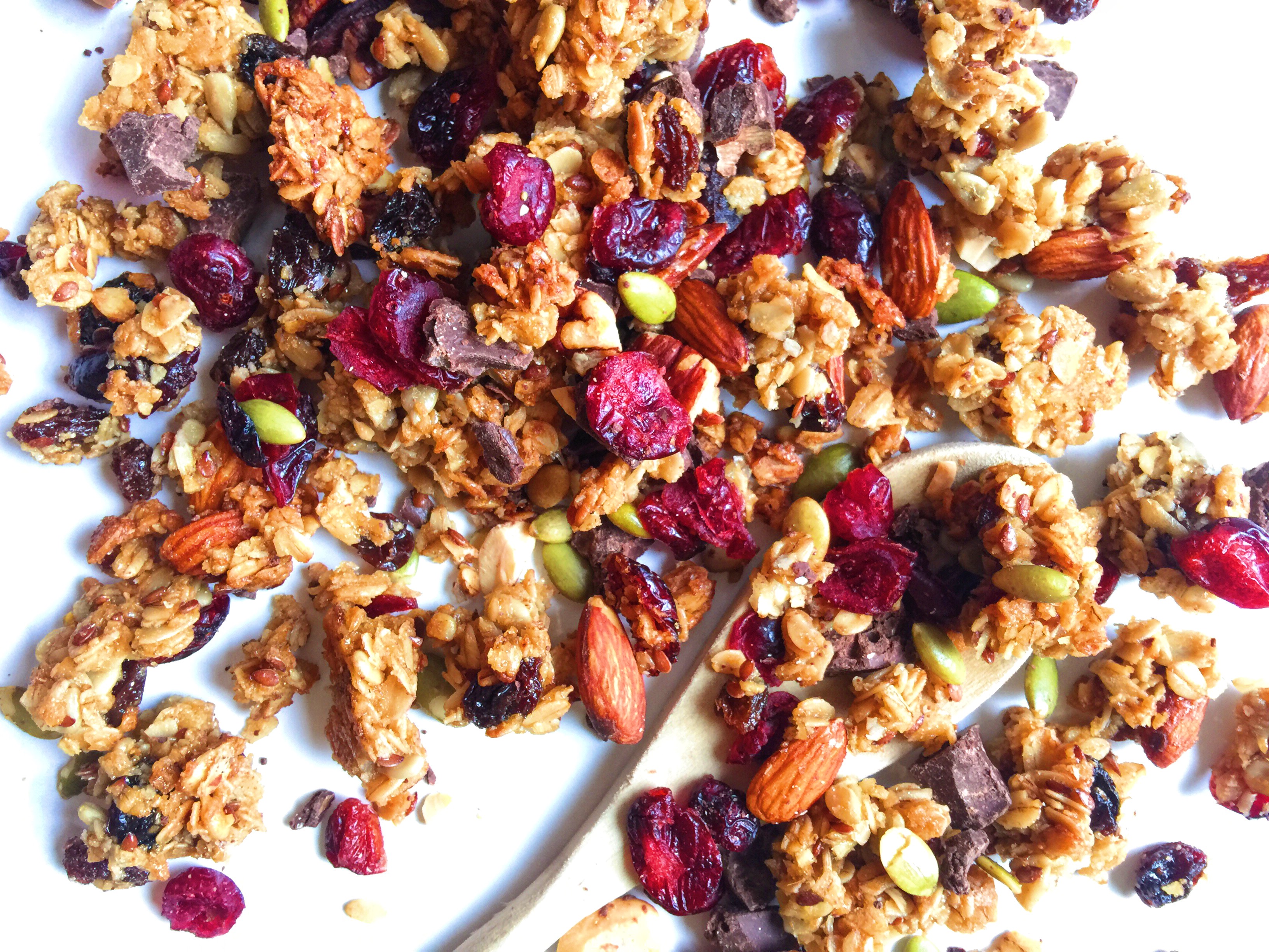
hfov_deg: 61.7
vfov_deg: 48.2
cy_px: 476
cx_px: 634
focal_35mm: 29
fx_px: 1063
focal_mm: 4.15
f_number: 2.2
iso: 50
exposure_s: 1/15
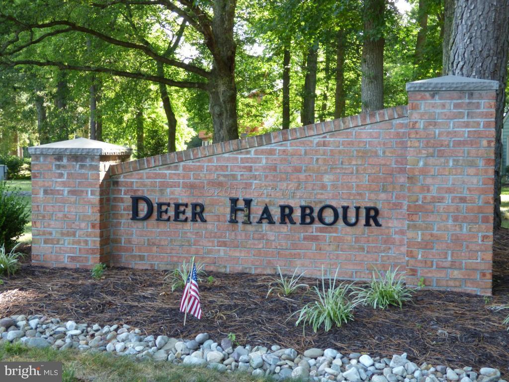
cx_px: 254
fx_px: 750
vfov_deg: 28.6
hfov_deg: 37.5
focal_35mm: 51
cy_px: 191
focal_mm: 9.1
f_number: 3.9
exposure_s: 1/60
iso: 160
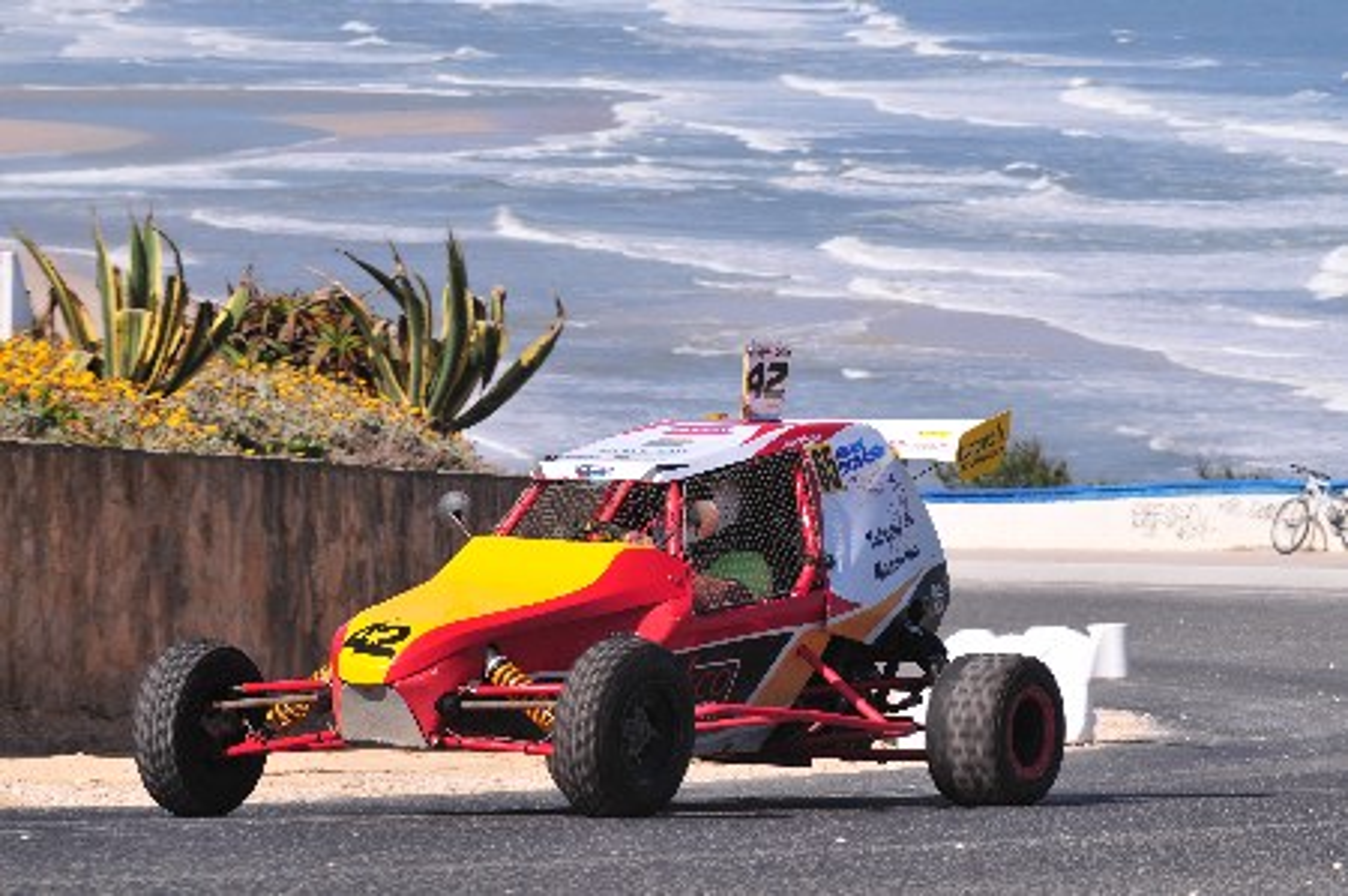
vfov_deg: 7.6
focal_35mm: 180
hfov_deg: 11.4
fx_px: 6733
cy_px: 448
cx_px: 674
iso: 250
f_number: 6.3
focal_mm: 120
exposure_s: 1/800
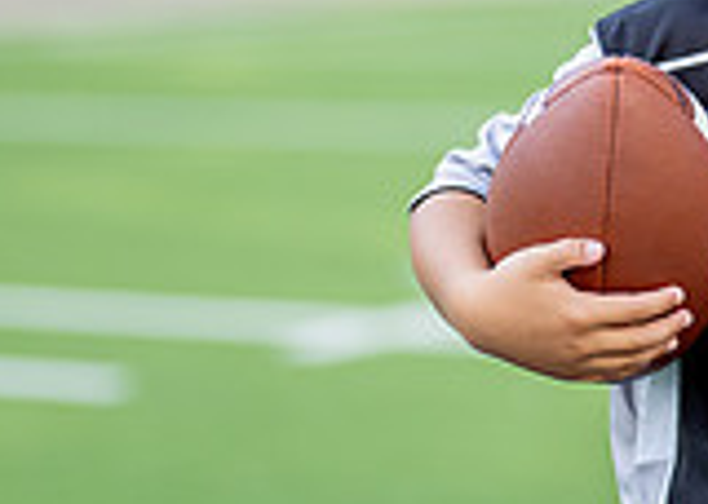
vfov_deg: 6.7
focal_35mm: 215
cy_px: 130
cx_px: 884
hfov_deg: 9.2
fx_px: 4320
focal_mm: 50
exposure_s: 1/1600
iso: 100
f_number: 1.2
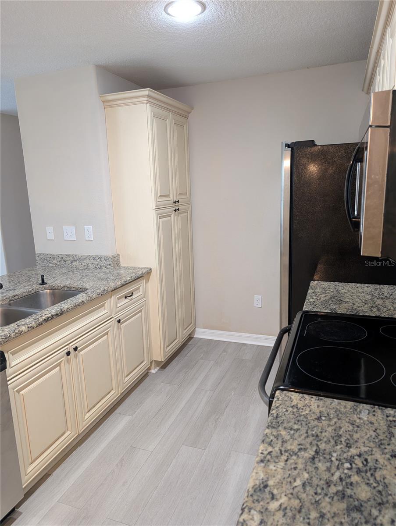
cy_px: 263
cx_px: 198
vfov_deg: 71.5
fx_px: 365
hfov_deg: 56.9
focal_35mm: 24
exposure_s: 1/40
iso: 138
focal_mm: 6.9
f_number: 1.68
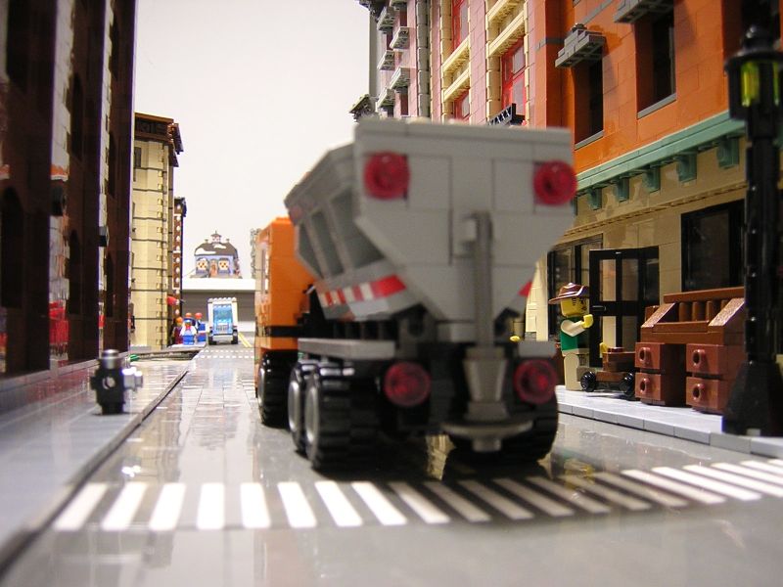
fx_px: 814
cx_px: 392
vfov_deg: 39.7
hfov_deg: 51.4
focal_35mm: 36
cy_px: 294
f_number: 2.6
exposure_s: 1/3.8
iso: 270
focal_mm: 4.7
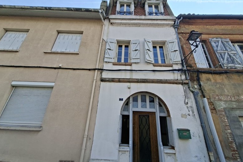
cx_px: 125
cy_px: 77
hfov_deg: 104.2
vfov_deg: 81.1
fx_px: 94
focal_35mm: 14
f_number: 2.2
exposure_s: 1/861
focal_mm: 1.74
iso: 40
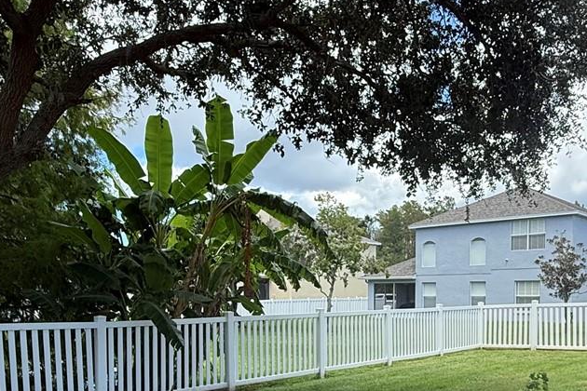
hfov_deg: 51.9
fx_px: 603
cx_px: 306
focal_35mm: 37
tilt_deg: -3.1
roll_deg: +0.0
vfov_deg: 34.6
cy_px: 325
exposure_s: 1/955
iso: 64
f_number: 2.2
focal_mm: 2.22
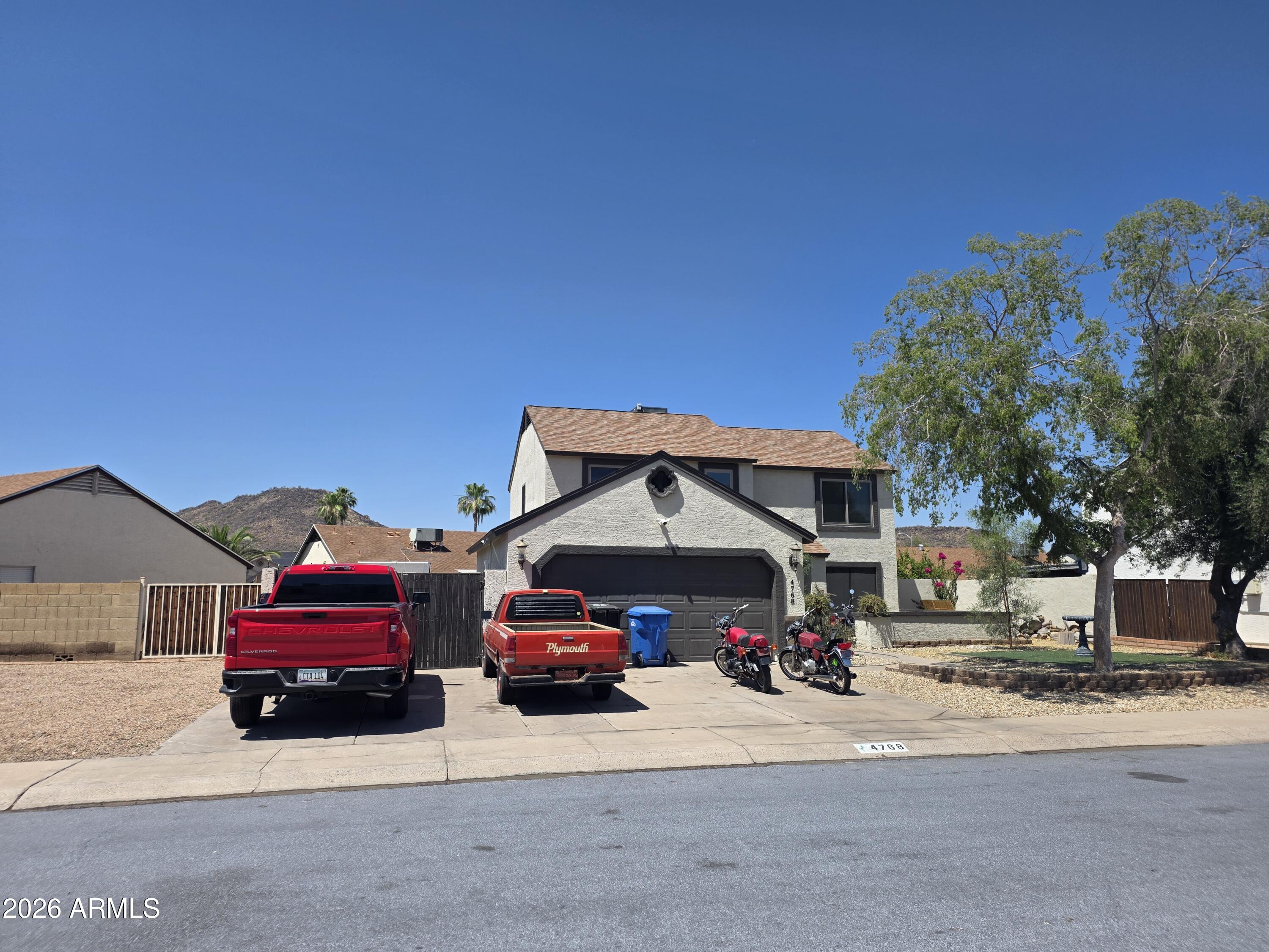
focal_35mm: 23
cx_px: 634
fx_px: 843
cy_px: 476
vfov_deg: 58.9
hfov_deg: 73.9
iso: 80
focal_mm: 6.25
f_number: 1.7
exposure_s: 1/7626
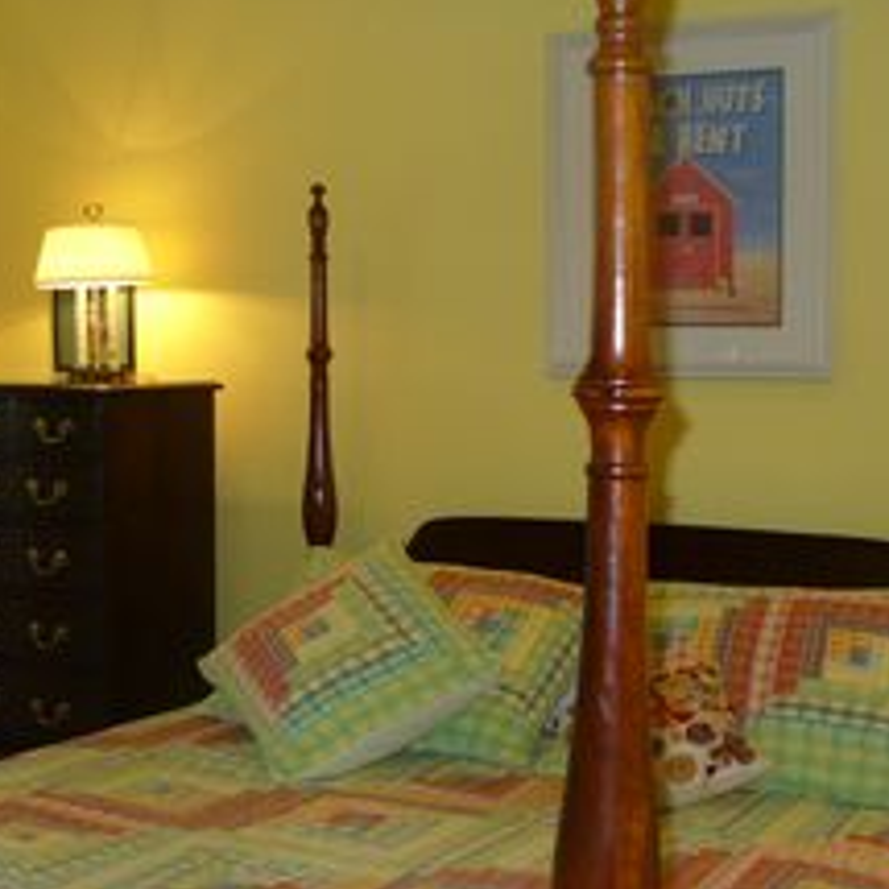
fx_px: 1627
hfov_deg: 30.4
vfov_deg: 30.5
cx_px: 335
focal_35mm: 56
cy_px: 538
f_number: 2.8
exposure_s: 1/60
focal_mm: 6.1
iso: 150
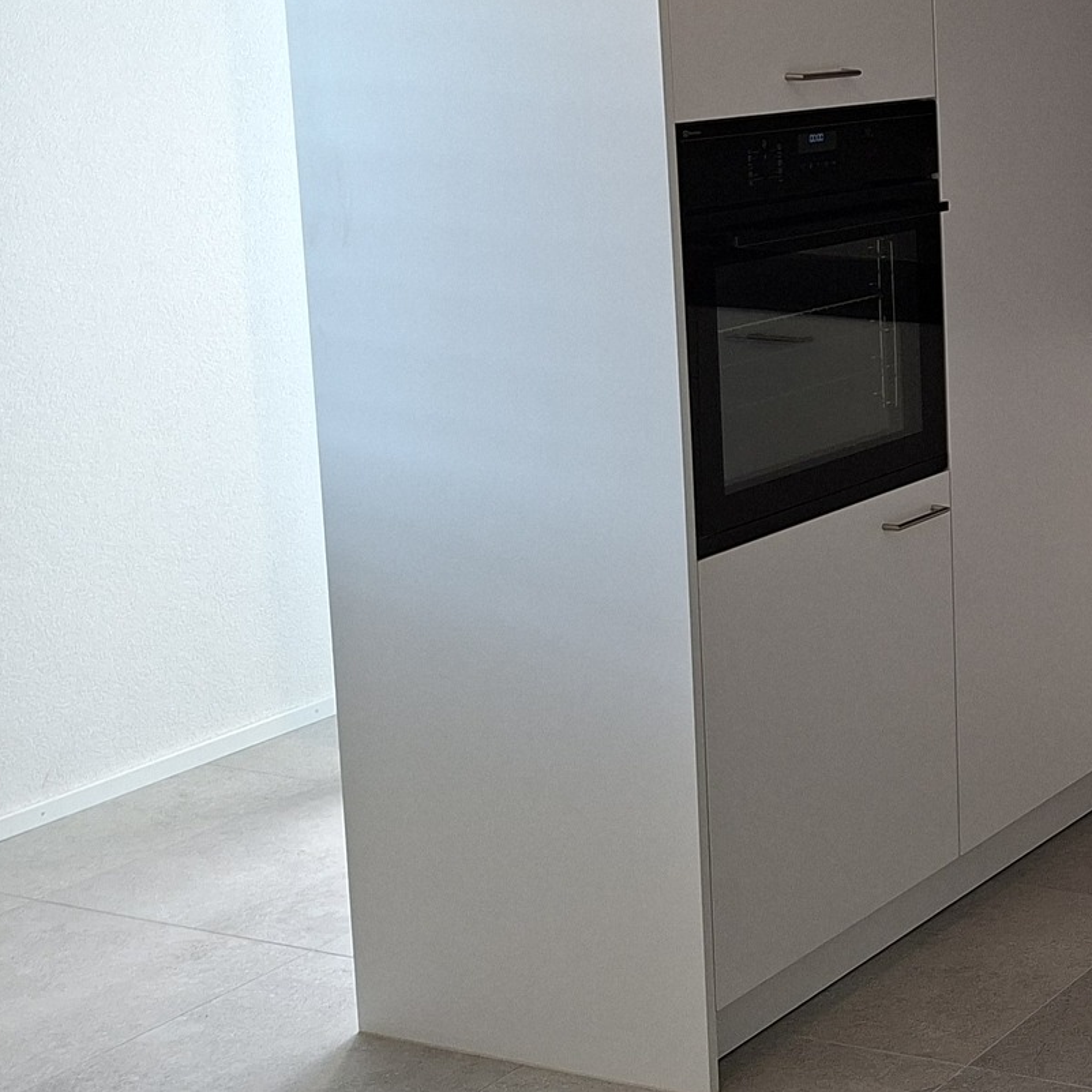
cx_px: 1520
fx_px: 2320
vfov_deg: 26.1
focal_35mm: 65
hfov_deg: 22.8
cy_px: 245
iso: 100
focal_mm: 5.54
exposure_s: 1/100
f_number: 1.8
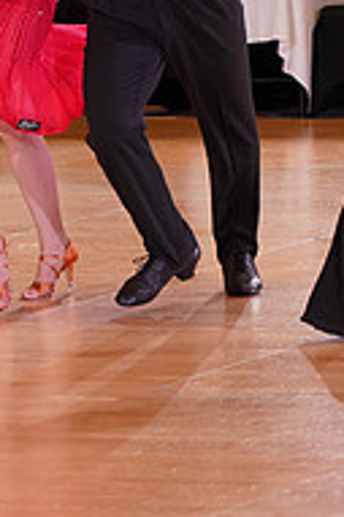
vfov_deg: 6.4
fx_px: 4580
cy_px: -141
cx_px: 28
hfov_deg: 4.3
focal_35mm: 319
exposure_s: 1/160
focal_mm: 105
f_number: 5
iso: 1600
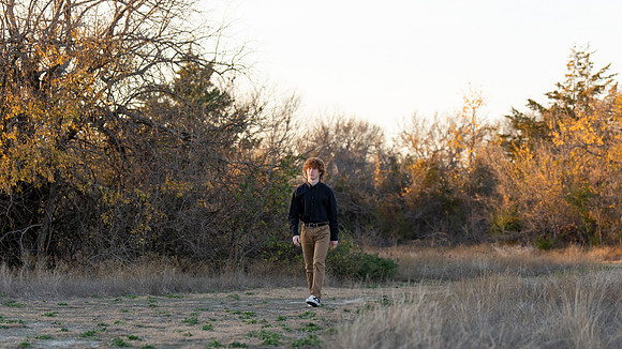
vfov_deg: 11.5
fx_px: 1735
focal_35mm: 105
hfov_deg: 20.3
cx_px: 323
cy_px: 215
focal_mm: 89
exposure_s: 1/1000
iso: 320
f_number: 2.8
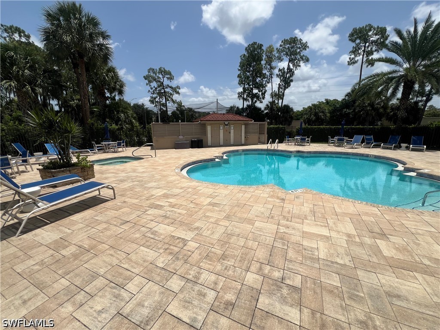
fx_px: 165
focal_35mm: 13
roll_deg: +0.7
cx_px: 220
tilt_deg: -11.8
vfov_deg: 89.9
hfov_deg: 106.2
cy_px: 165
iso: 32
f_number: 1.8
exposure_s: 1/3311
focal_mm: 1.57
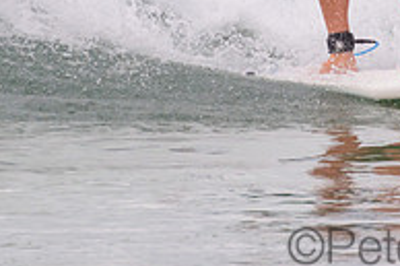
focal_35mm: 2551
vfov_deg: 0.5
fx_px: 28320
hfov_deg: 0.8
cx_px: 413
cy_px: -119
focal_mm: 800
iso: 1000
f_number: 11
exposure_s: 1/1250
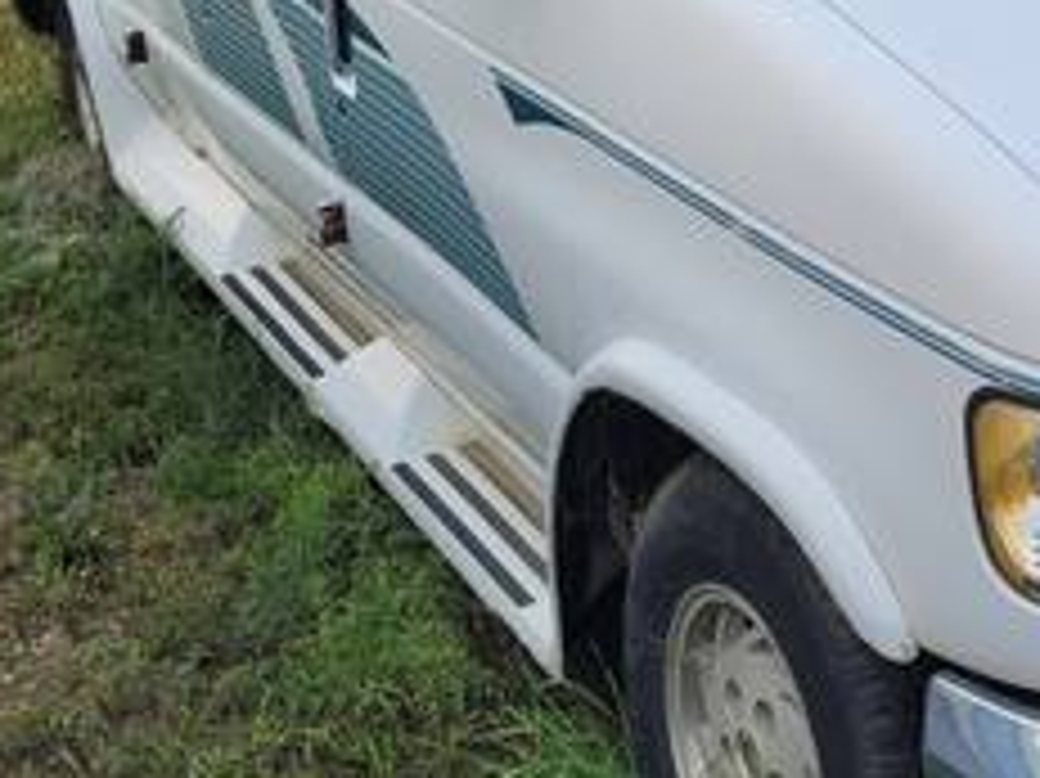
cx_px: 1117
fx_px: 2162
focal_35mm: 72
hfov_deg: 25.3
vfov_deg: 20.0
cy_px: 63
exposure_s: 1/385
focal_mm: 5.4
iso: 40
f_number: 1.8
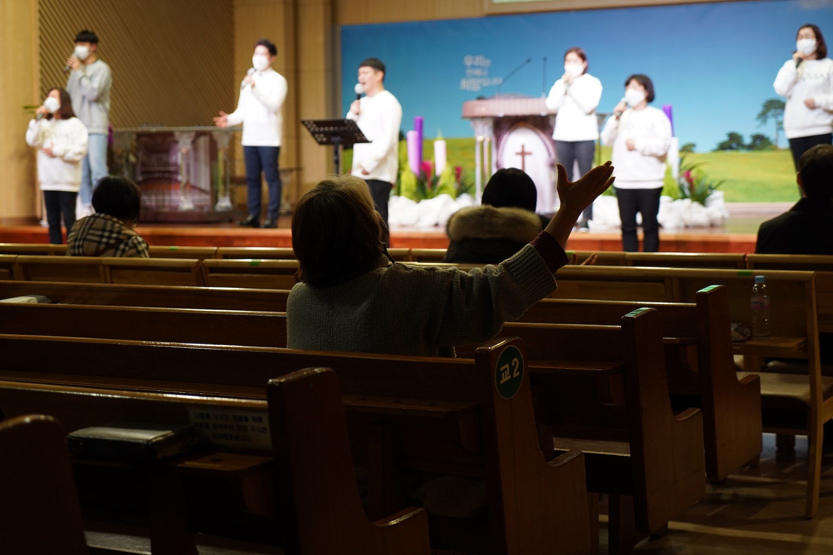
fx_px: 1620
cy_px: 278
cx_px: 416
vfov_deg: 19.5
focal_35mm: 70
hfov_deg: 28.8
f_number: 4
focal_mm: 70
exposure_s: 1/80
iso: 1000
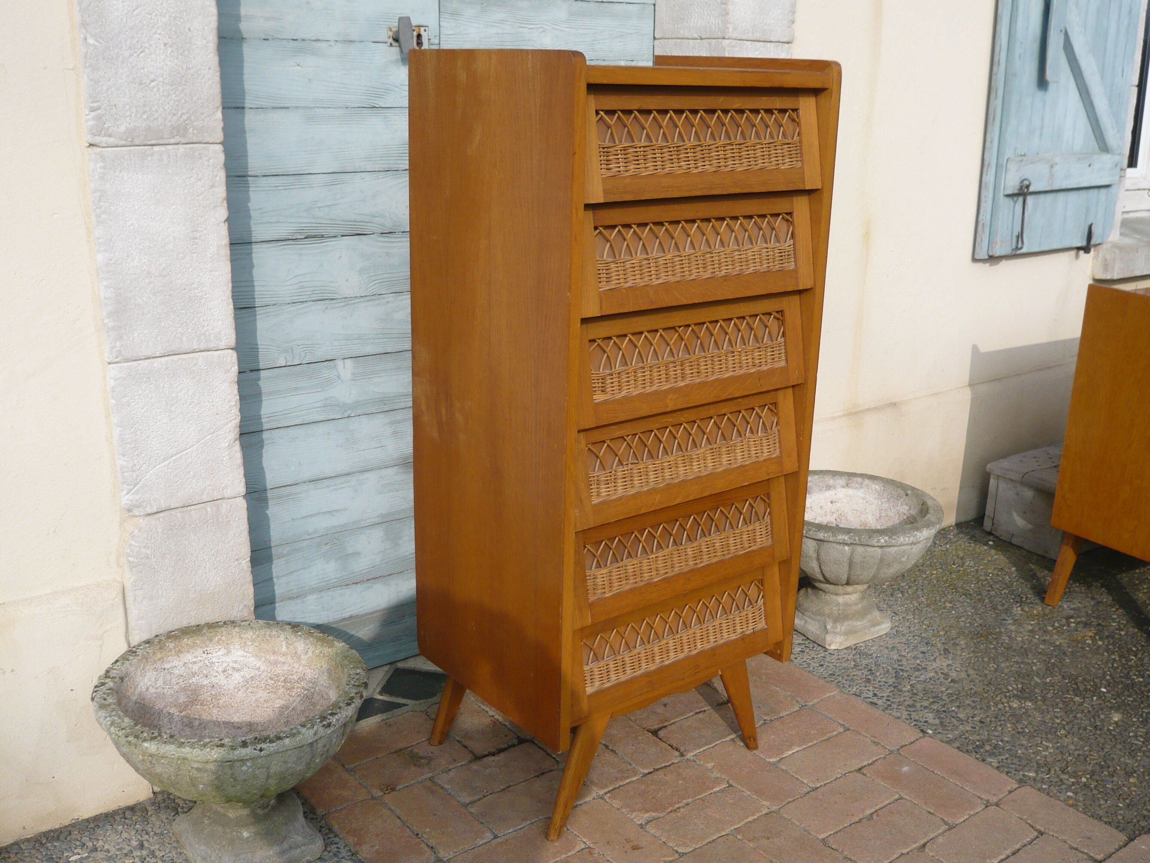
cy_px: 432
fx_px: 1196
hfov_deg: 51.4
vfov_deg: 39.7
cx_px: 575
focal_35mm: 36
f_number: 9
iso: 100
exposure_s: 1/160
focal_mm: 5.8
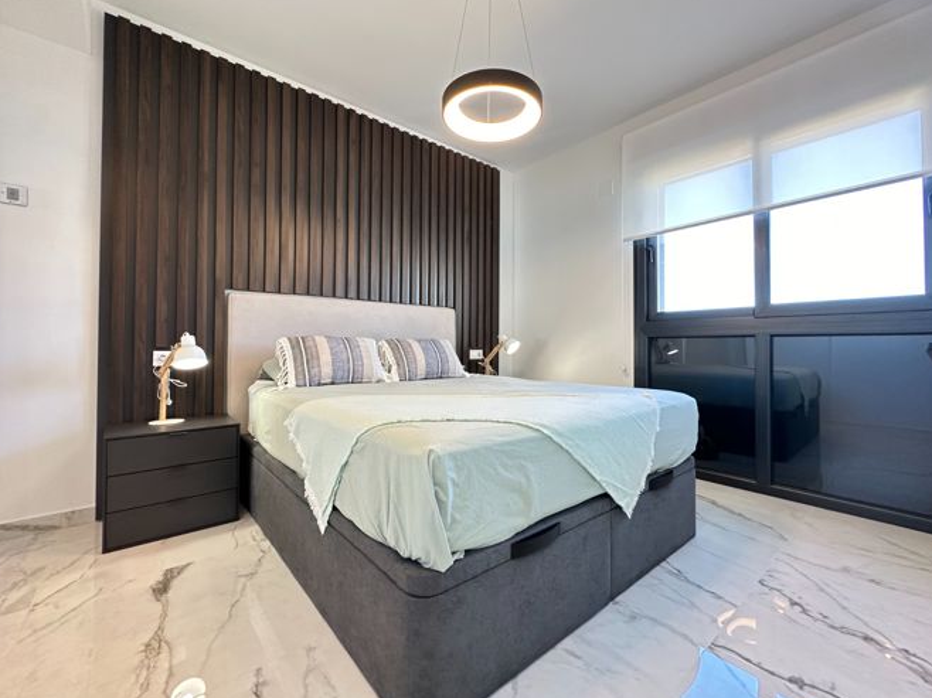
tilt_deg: +0.1
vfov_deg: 81.7
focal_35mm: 15
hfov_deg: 98.2
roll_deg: -0.1
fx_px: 404
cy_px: 341
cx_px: 477
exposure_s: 1/100
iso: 200
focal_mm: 2.22
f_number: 2.2
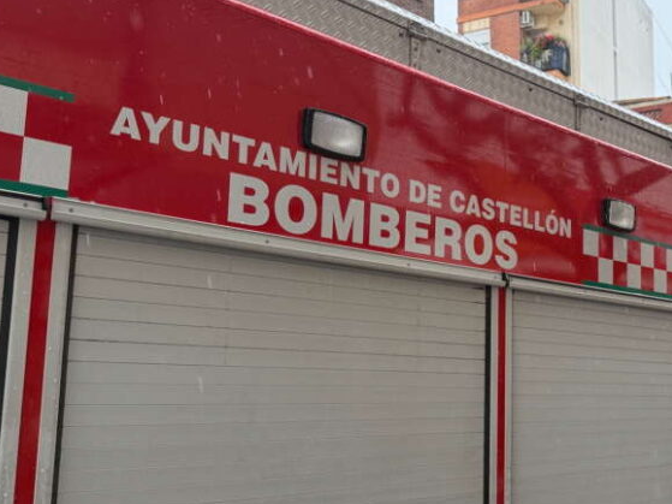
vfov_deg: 32.8
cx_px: 504
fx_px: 854
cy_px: 278
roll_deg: +1.0
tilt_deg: +8.1
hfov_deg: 41.7
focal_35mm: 44
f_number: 1.78
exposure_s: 1/514
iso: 100
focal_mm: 6.76
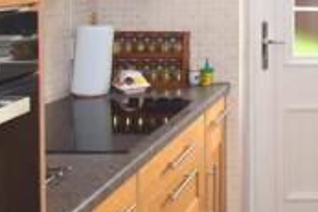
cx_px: 386
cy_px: -40
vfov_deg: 22.0
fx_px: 503
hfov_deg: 29.8
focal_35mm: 57
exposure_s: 1/60
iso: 500
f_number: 6.3
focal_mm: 10
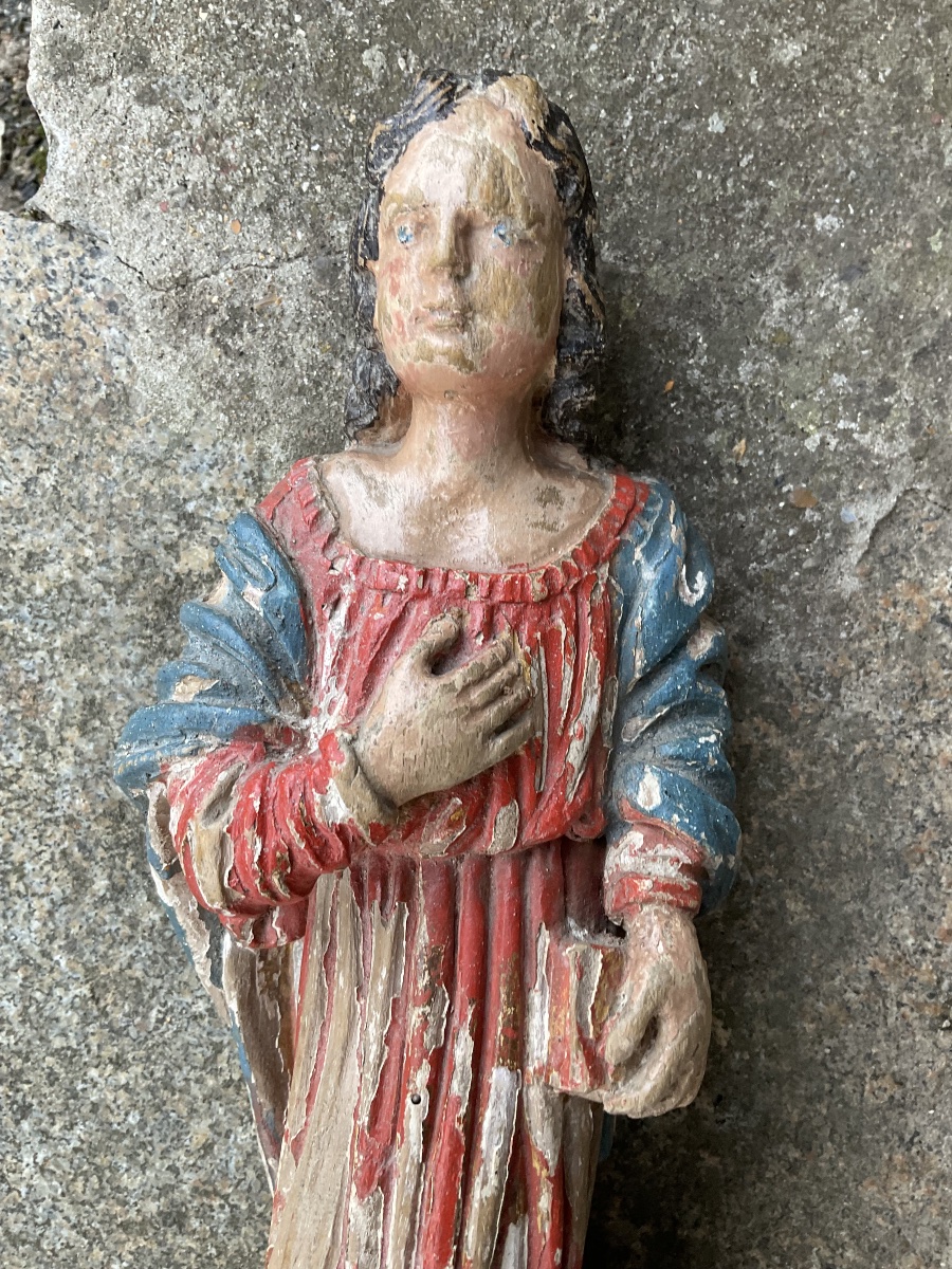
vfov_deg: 61.7
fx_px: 1063
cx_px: 476
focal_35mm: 29
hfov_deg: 48.2
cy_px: 634
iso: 40
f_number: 1.8
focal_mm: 3
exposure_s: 1/60
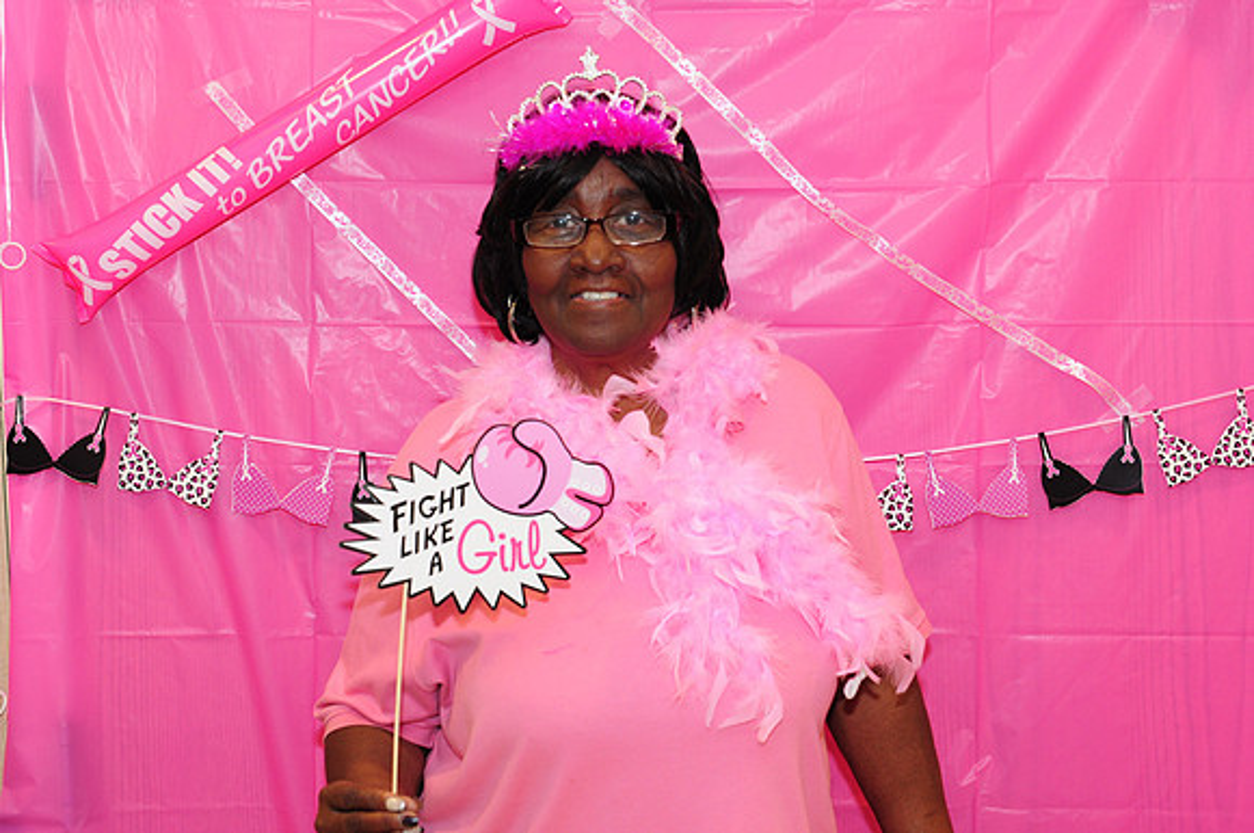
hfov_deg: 29.9
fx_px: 2348
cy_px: 416
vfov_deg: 20.1
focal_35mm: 68
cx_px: 627
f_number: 5.6
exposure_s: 1/60
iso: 640
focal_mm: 45
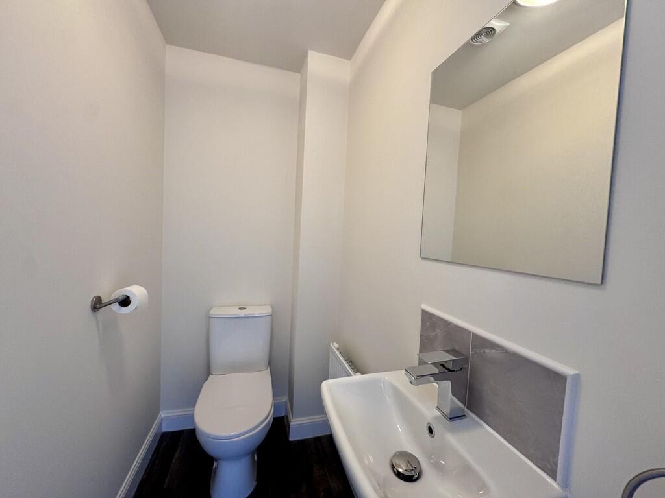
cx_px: 332
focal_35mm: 14
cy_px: 249
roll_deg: -1.8
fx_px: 269
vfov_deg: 85.7
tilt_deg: -2.5
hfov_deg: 102.1
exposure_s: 1/50
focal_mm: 2.22
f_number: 2.2
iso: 160
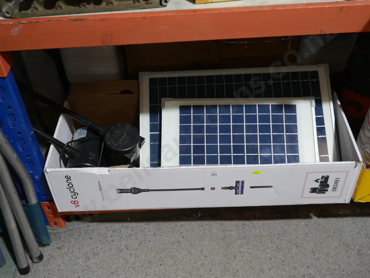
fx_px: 449
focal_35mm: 42
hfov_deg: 44.8
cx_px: 185
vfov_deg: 34.4
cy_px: 139
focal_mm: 21
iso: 500
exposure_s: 1/60
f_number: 4.6
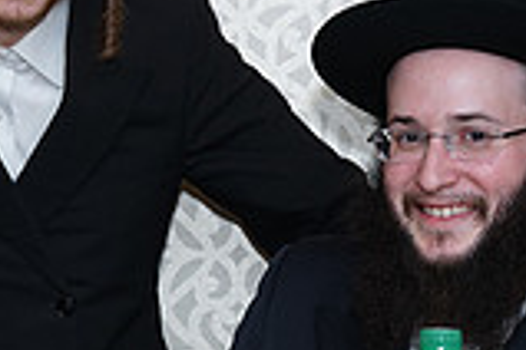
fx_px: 2776
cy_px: 243
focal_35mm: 190
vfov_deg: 7.2
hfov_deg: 10.6
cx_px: -155
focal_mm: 52
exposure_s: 1/125
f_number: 6.3
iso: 640
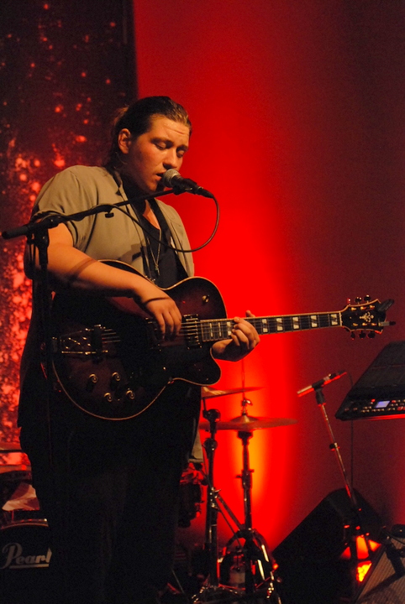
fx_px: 2019
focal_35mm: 120
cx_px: 202
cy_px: 302
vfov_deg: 17.0
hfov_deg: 11.5
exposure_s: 1/200
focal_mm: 80
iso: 1600
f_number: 2.8
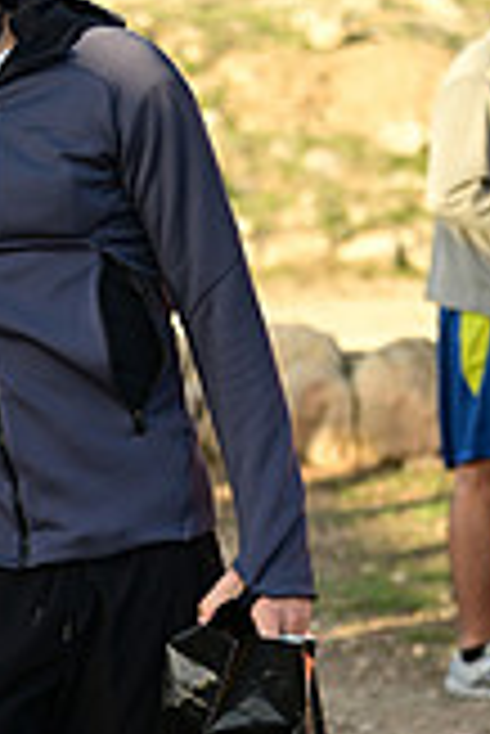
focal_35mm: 130
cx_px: -133
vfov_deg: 15.6
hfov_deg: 10.4
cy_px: 594
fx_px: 2648
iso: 360
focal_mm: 47
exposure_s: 1/2000
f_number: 2.2
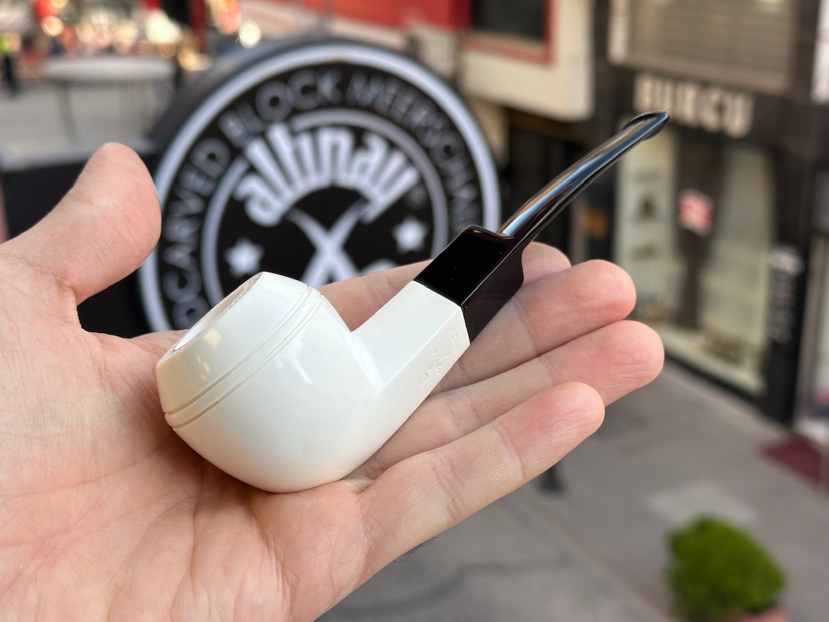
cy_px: 311
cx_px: 414
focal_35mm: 48
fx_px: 1150
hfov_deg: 39.7
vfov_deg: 30.3
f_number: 1.78
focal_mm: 6.86
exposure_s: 1/377
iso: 64
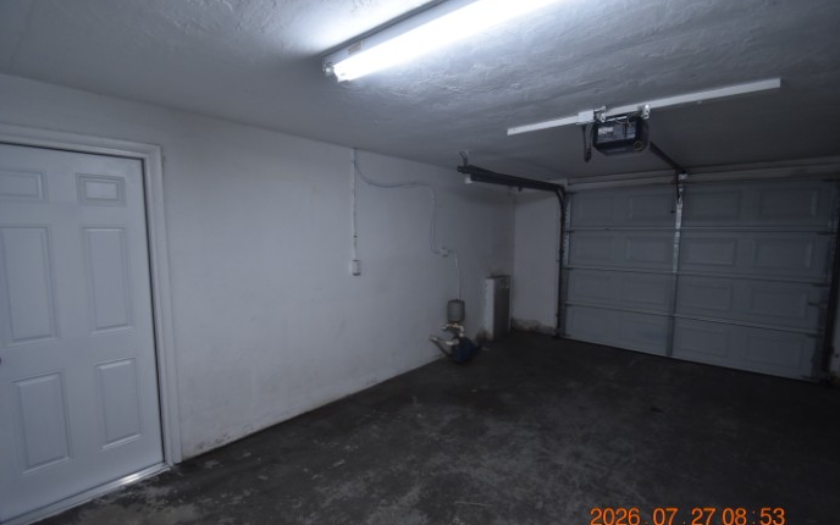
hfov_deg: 97.8
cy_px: 269
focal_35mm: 16
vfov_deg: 71.2
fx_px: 366
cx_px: 429
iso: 800
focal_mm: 10
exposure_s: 1/125
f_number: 3.5
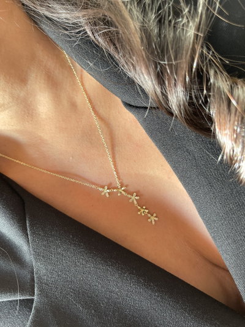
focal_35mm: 25
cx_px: 122
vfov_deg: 69.4
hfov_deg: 54.9
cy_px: 164
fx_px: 236
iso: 125
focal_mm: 5.1
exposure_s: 1/121
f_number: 1.6
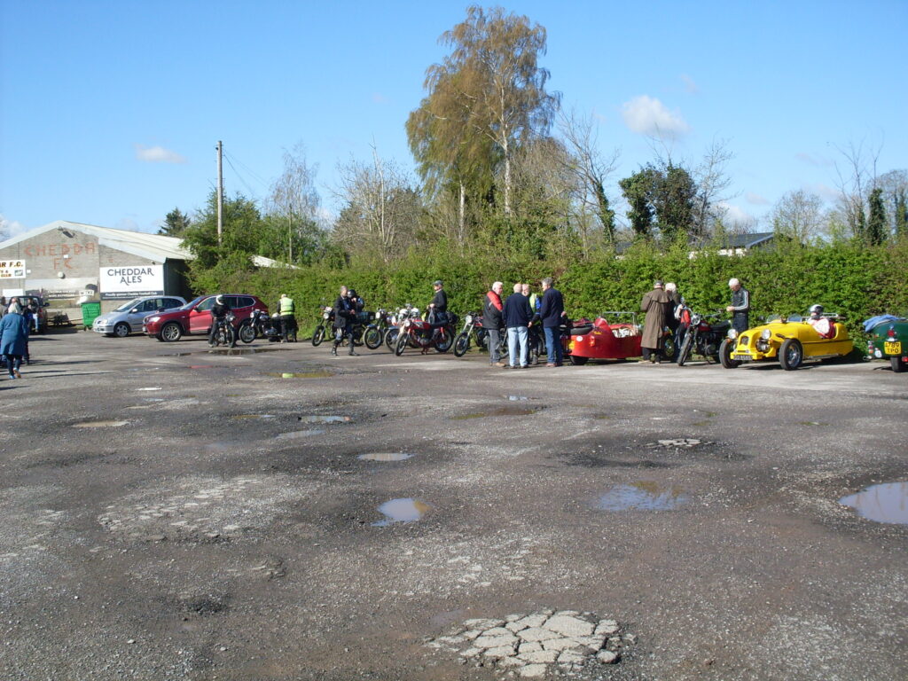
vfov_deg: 37.7
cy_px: 340
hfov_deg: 49.0
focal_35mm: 38
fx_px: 997
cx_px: 454
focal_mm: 6.3
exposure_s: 1/180
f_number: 8.4
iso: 80
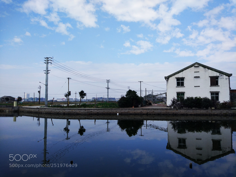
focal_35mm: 28
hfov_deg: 63.4
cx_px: 118
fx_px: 191
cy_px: 88
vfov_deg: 49.7
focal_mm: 4.26
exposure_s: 1/1275
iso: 101
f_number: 2
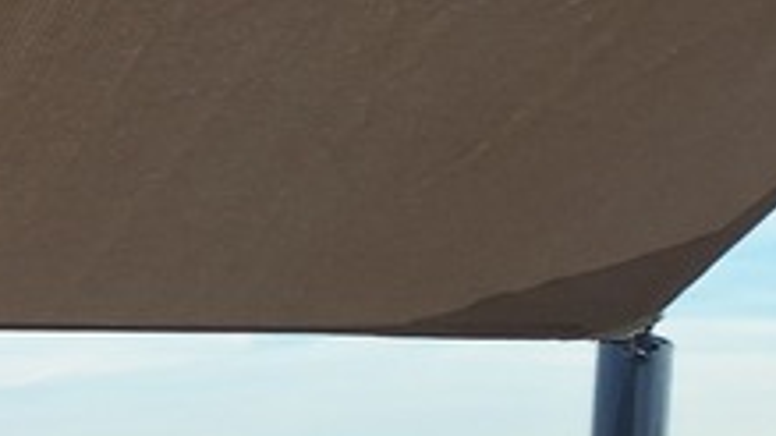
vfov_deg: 10.2
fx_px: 2407
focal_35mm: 117
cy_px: 503
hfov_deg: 13.9
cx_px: -996
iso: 40
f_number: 1.8
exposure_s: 1/887
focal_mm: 5.54
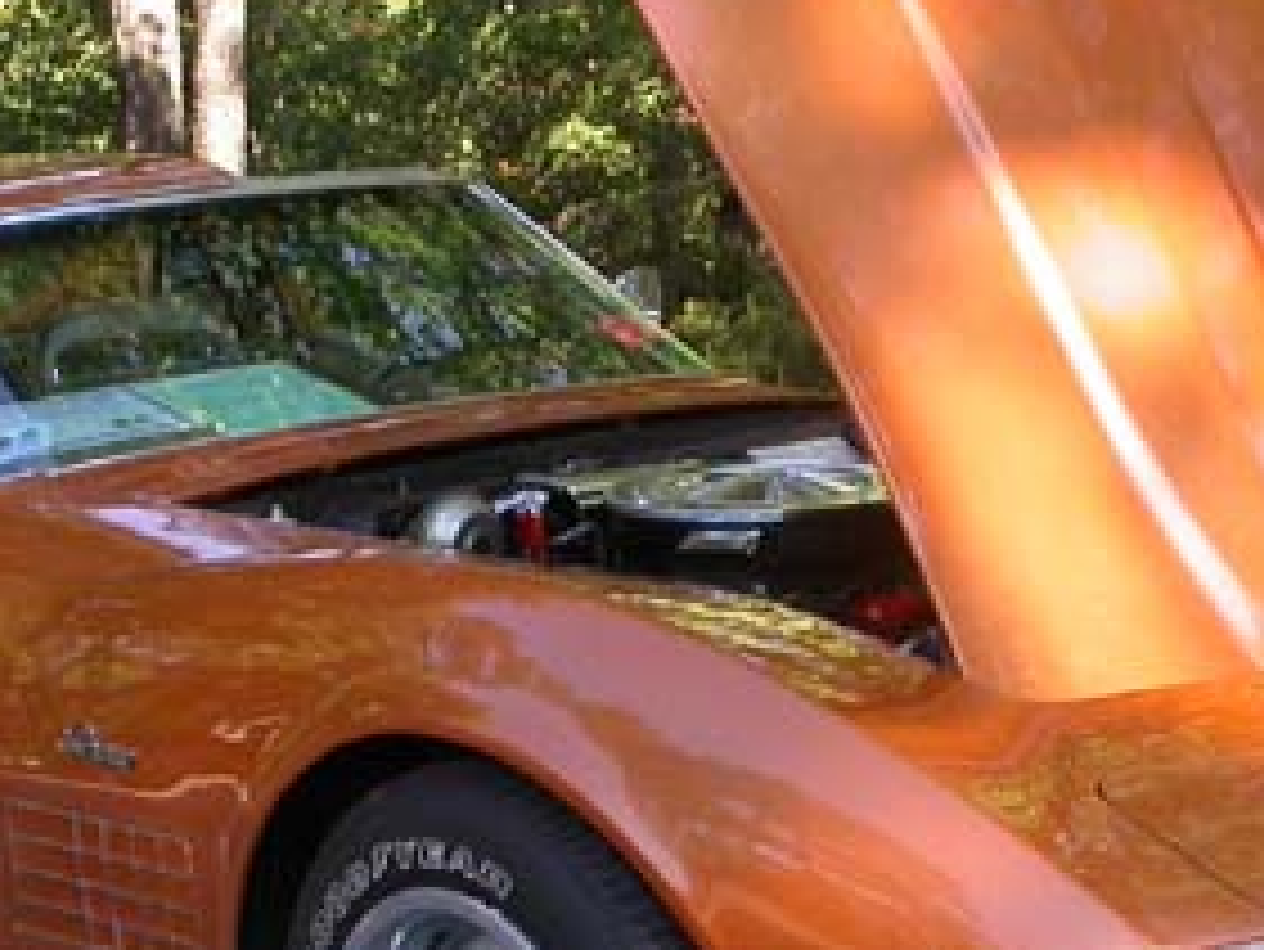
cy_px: 567
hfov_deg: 18.2
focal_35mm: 108
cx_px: 567
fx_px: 3945
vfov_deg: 13.7
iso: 100
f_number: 4.7
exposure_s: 1/107
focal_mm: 7.85
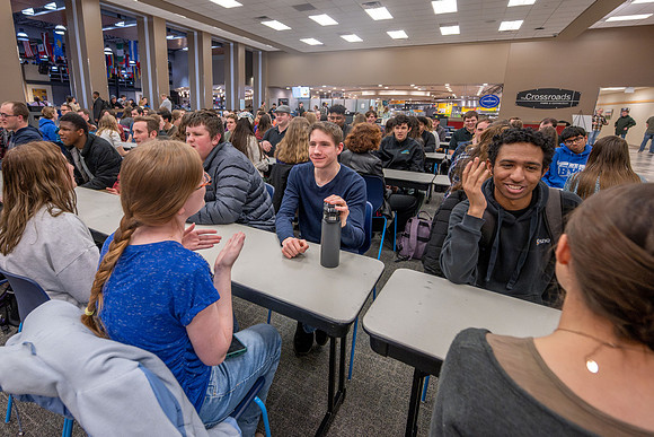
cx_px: 285
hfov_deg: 90.7
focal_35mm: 18
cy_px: 191
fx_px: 320
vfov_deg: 68.3
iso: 2500
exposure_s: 1/200
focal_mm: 14
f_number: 4
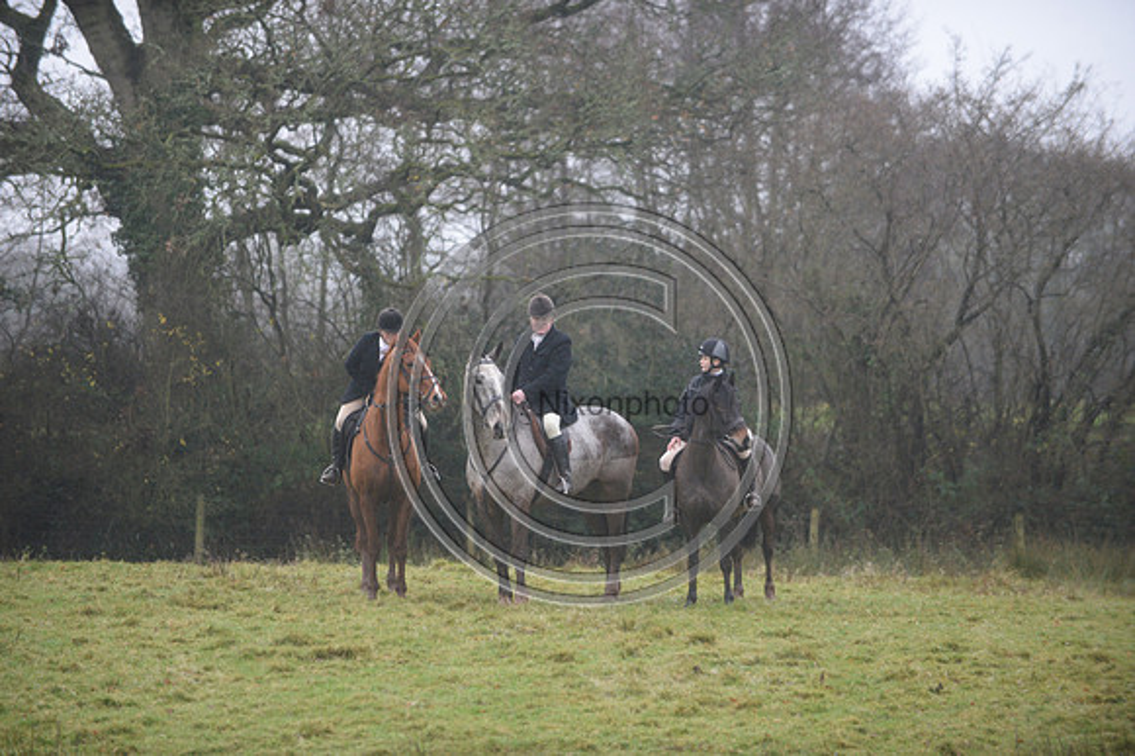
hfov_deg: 10.3
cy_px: 378
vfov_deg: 6.9
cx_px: 568
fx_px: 6302
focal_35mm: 200
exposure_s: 1/800
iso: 1600
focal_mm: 200
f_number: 2.8
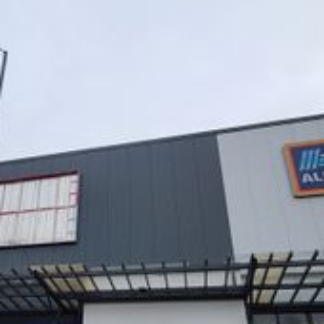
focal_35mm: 27
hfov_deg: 57.4
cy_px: 234
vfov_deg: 56.7
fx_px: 286
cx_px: 101
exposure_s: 1/1437
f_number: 2.2
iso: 64
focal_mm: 2.2
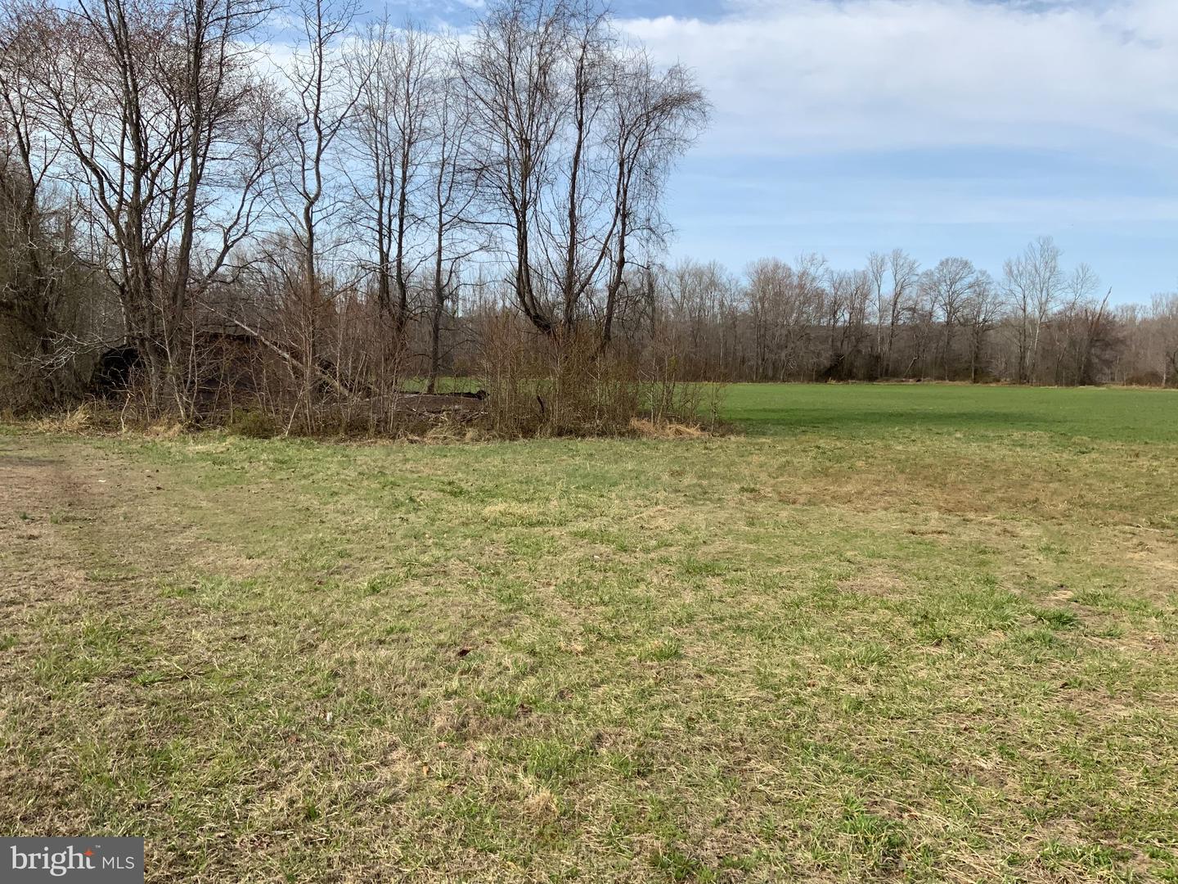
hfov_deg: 61.7
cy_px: 442
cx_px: 589
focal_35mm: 29
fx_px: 987
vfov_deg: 48.2
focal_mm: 3
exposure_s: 1/1377
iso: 16
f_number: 1.8
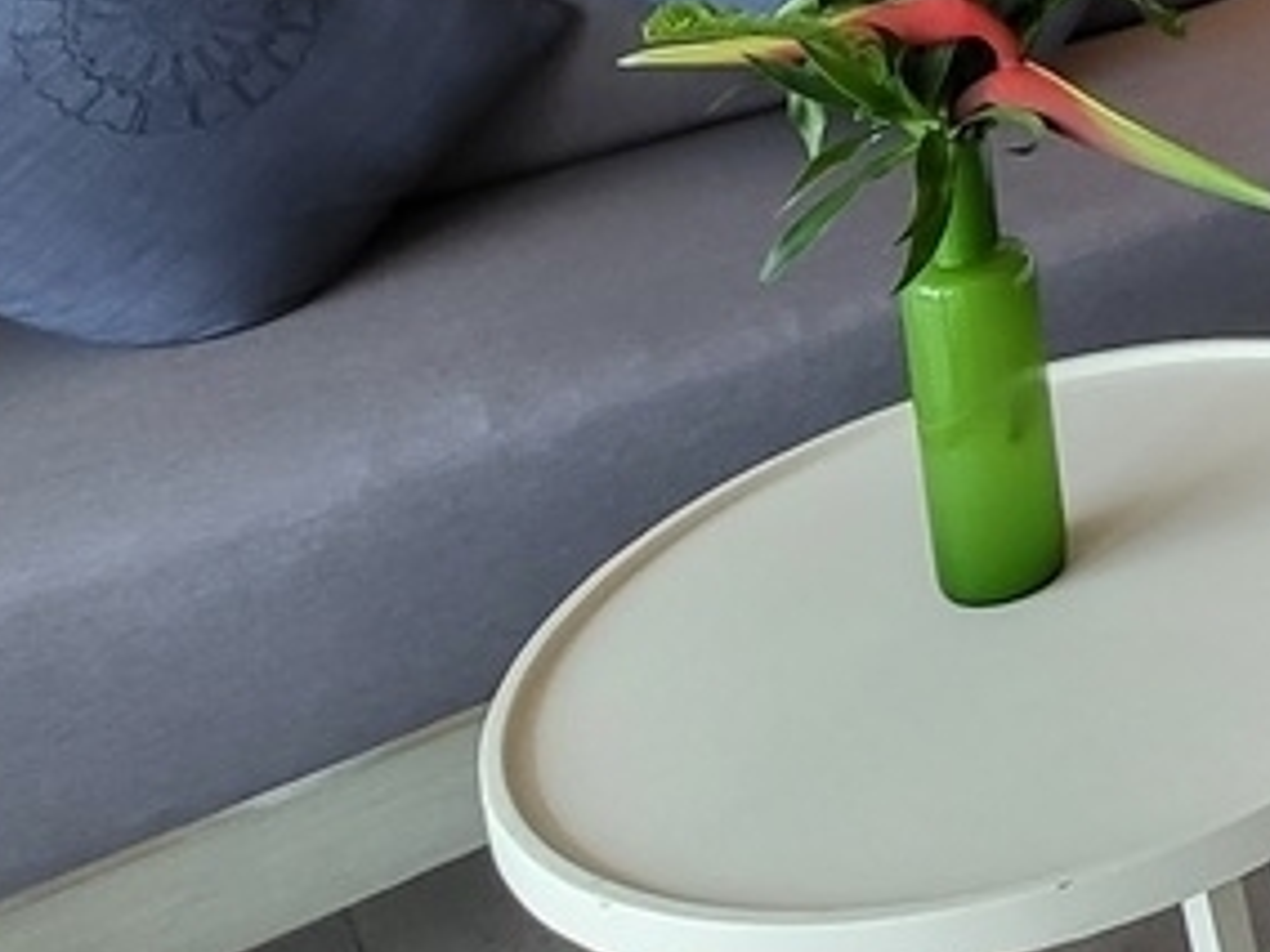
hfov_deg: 23.6
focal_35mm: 55
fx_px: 2018
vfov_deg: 23.3
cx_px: 2115
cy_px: -304
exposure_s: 1/50
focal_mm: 1.74
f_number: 2.2
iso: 125
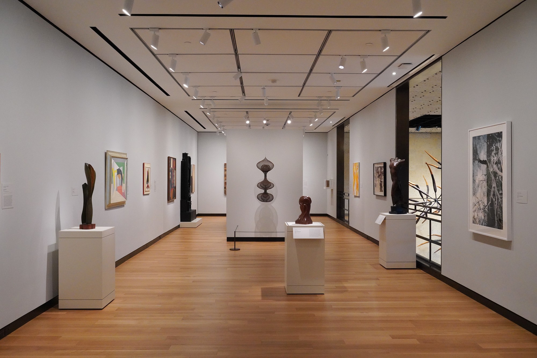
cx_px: 268
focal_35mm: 32
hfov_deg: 58.7
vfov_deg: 41.1
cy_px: 179
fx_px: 477
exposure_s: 1/100
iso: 8000
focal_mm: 32
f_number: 9
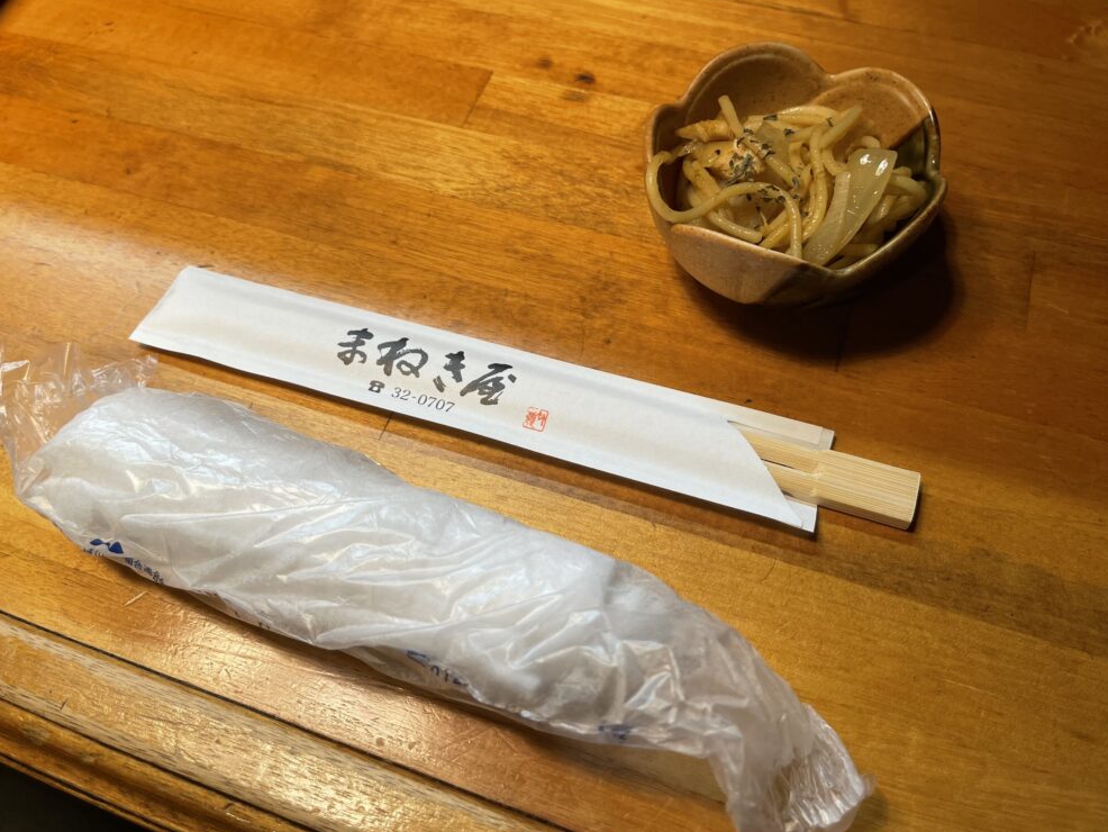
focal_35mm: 27
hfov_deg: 65.3
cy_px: 415
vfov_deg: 51.4
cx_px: 548
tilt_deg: -60.4
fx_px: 864
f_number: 1.6
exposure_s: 1/100
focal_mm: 5.1
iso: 100
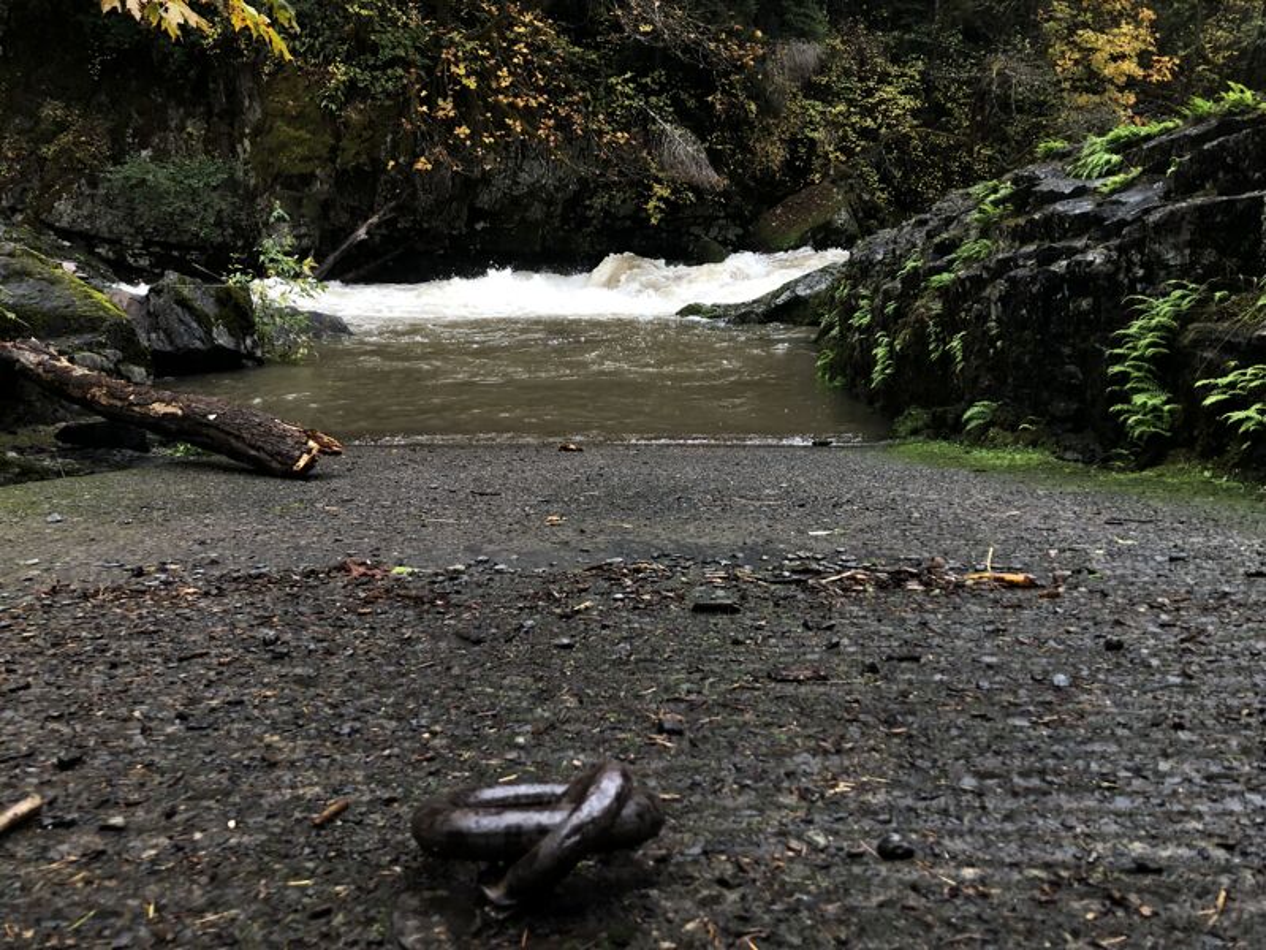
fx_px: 1024
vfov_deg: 49.7
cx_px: 633
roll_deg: -0.3
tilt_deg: -12.3
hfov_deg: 63.4
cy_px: 475
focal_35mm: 28
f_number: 1.8
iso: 32
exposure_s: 1/30
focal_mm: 3.99
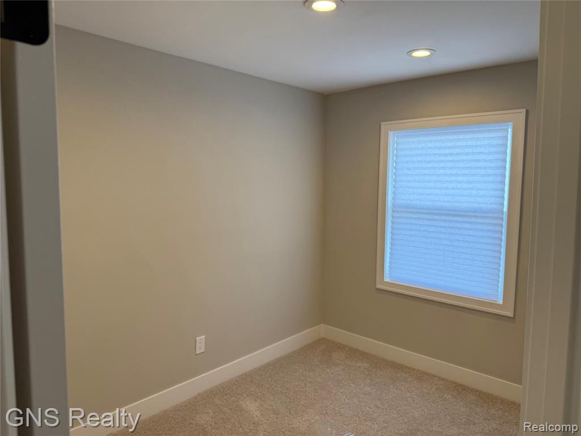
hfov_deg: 71.6
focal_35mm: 24
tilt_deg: -4.1
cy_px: 218
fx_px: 403
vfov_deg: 56.8
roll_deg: +0.0
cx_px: 290
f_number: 1.78
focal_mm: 6.76
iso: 80
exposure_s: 1/120
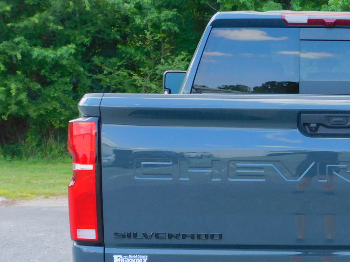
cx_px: 352
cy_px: 183
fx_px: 829
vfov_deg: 17.9
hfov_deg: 22.9
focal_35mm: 82
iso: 125
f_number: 3.8
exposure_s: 1/160
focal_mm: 6.3
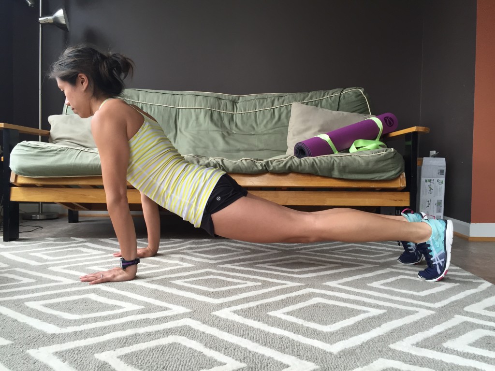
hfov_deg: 61.7
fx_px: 415
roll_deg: -1.8
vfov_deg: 48.2
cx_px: 248
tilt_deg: -3.8
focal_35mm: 29
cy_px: 186
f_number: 2.2
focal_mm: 4.15
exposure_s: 1/40
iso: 32
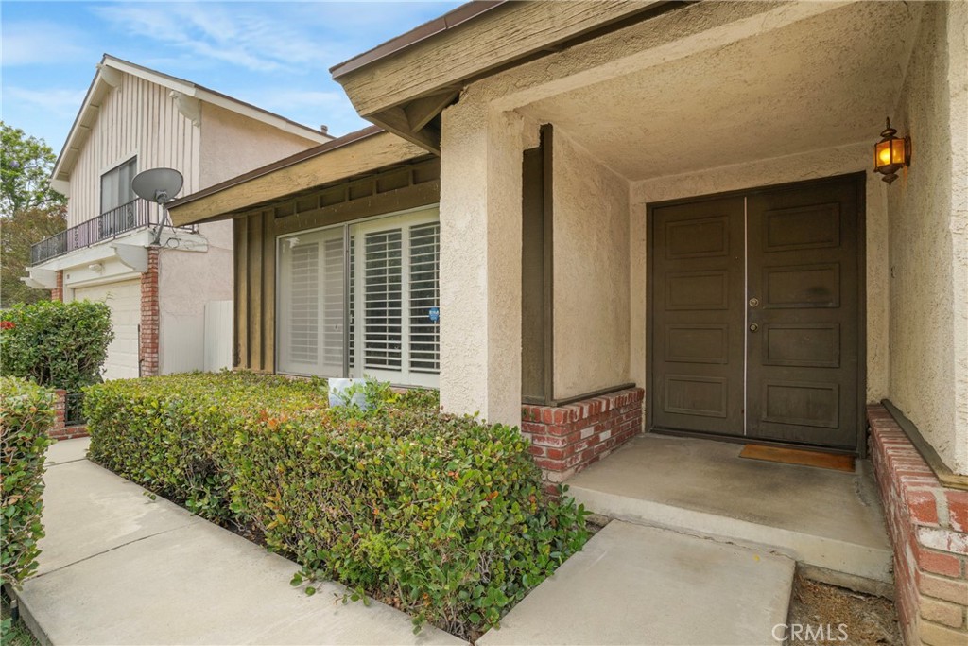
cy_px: 323
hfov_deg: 95.0
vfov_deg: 72.1
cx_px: 484
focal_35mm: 16
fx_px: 444
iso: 100
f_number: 10
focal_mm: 11
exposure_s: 1/60
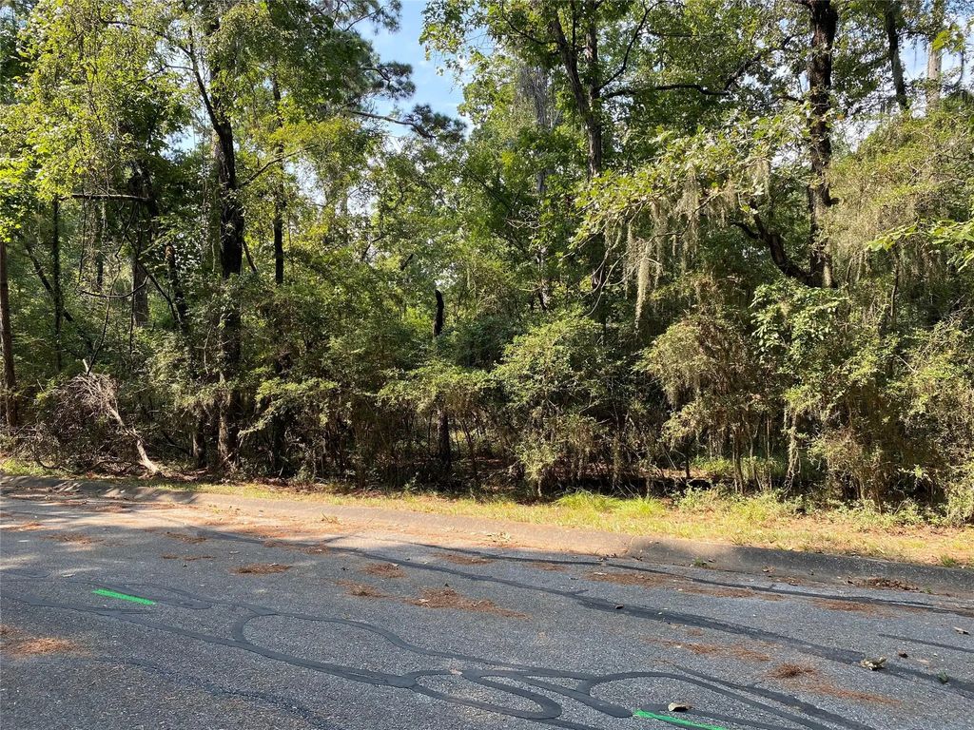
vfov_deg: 53.1
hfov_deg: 67.3
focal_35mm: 26
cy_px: 365
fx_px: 732
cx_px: 487
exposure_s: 1/411
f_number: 1.8
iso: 32
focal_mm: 4.25
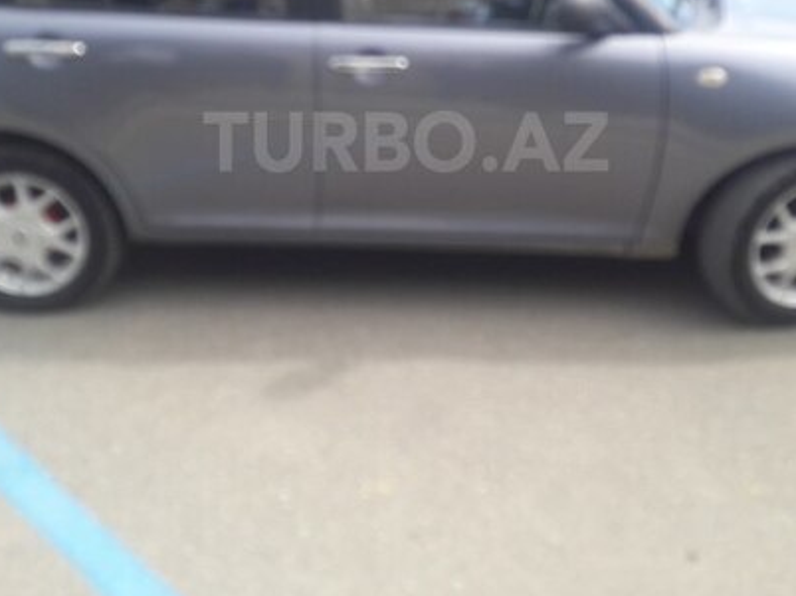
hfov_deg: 41.3
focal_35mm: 46
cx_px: 406
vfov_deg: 30.9
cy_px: 142
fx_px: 1057
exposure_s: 1/507
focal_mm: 3.7
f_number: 1.9
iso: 40
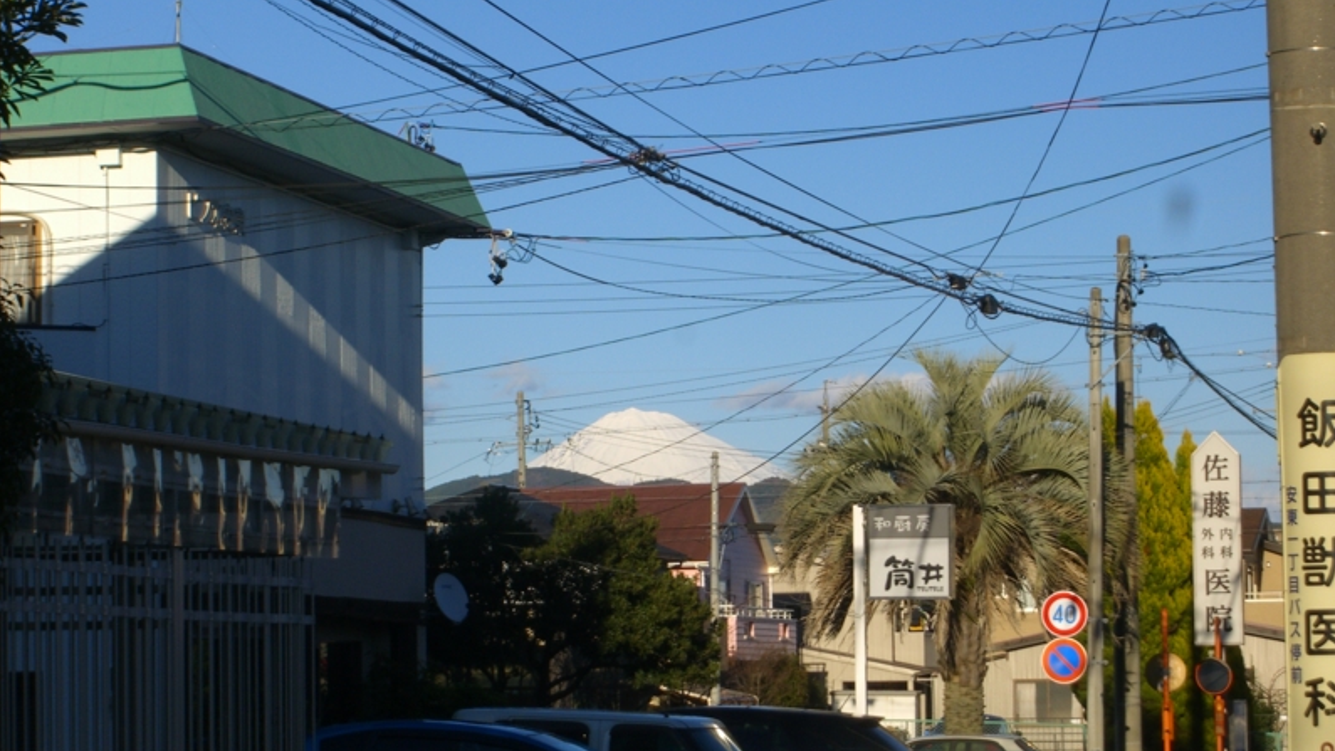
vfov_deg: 9.7
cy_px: 439
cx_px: 670
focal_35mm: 125
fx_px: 4424
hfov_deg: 17.2
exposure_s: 1/320
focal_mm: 23.7
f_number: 7.4
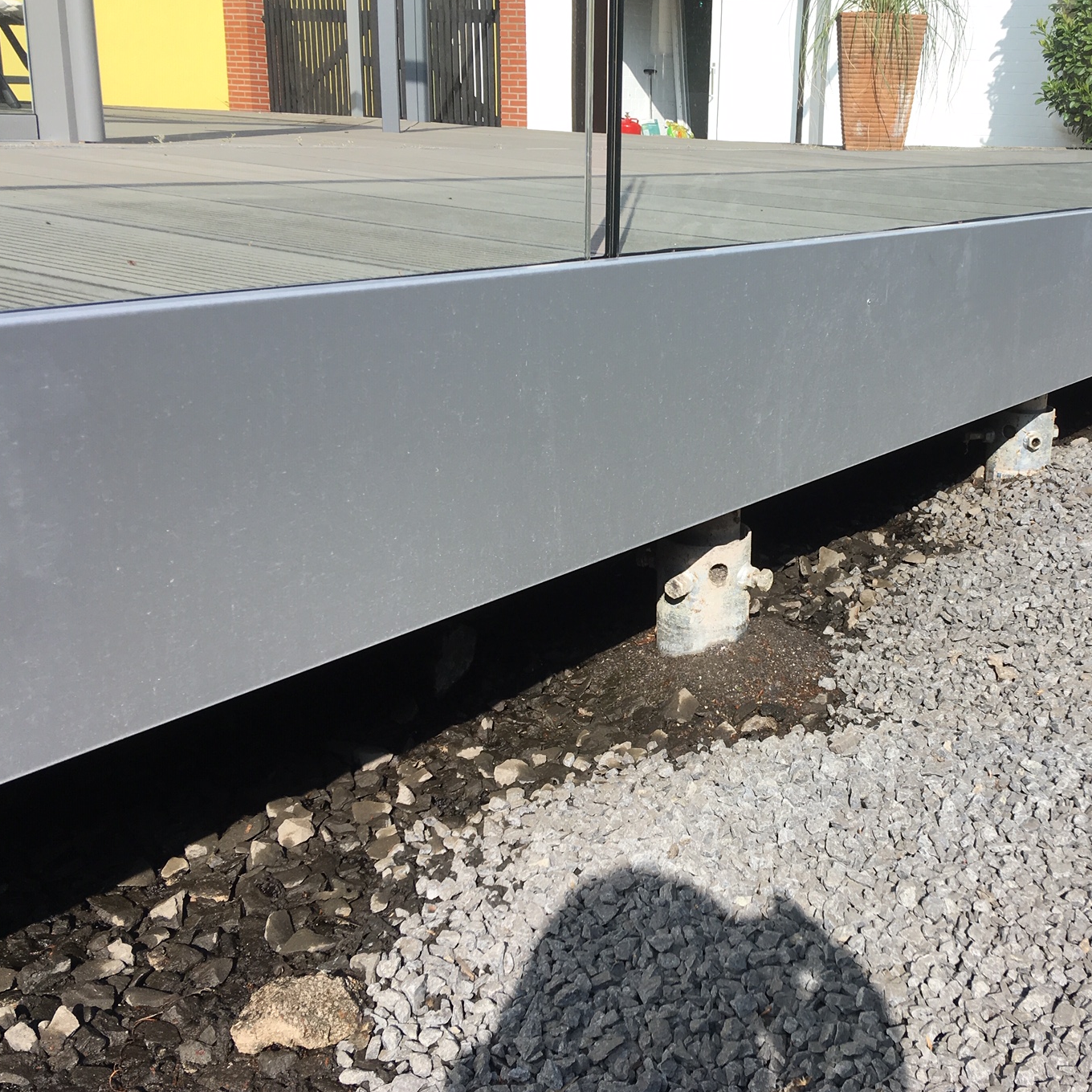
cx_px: 733
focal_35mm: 38
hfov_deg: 43.2
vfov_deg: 43.9
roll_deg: -2.3
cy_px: 534
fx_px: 1356
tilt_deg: -18.8
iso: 25
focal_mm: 4.15
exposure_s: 1/855
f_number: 2.2
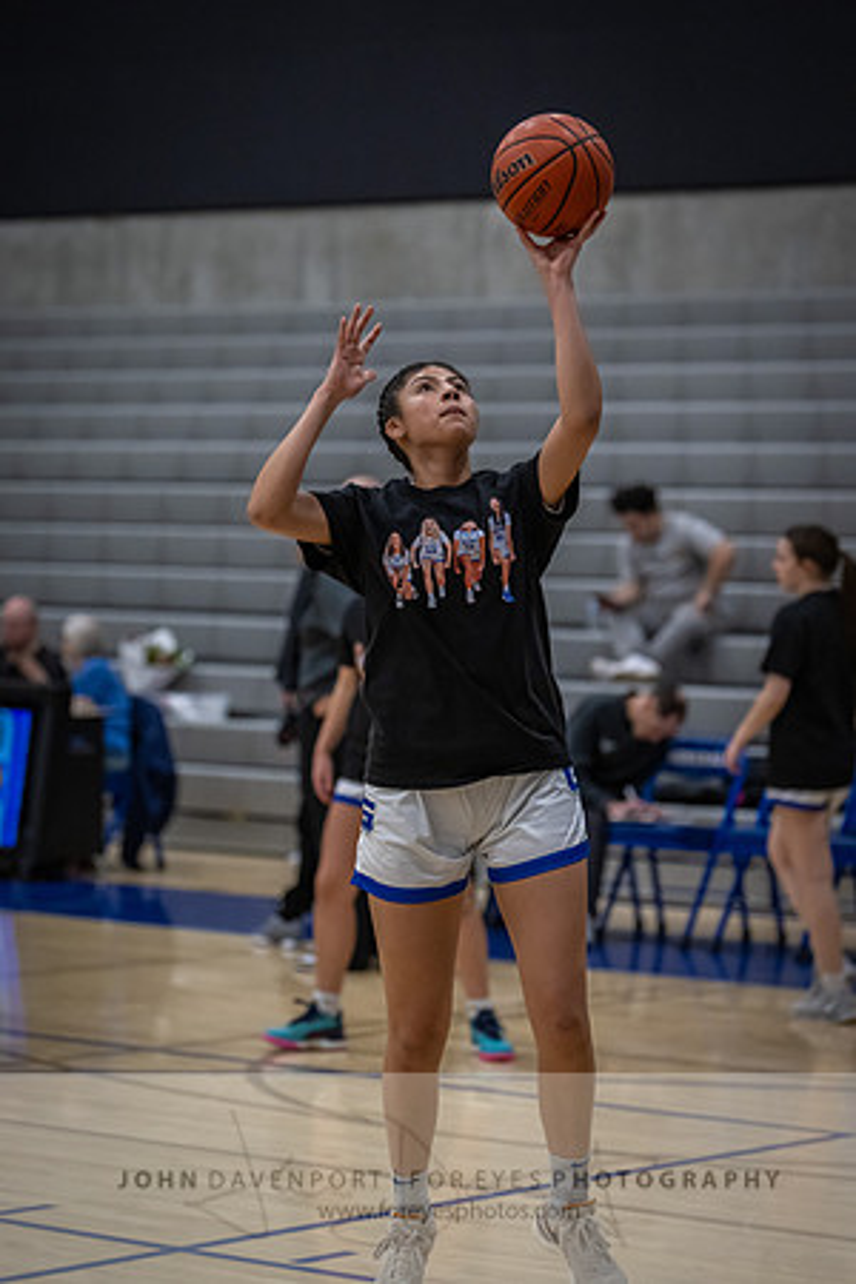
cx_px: 428
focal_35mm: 120
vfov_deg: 17.1
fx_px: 4280
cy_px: 642
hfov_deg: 11.4
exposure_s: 1/1000
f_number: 2.8
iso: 5600
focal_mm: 120
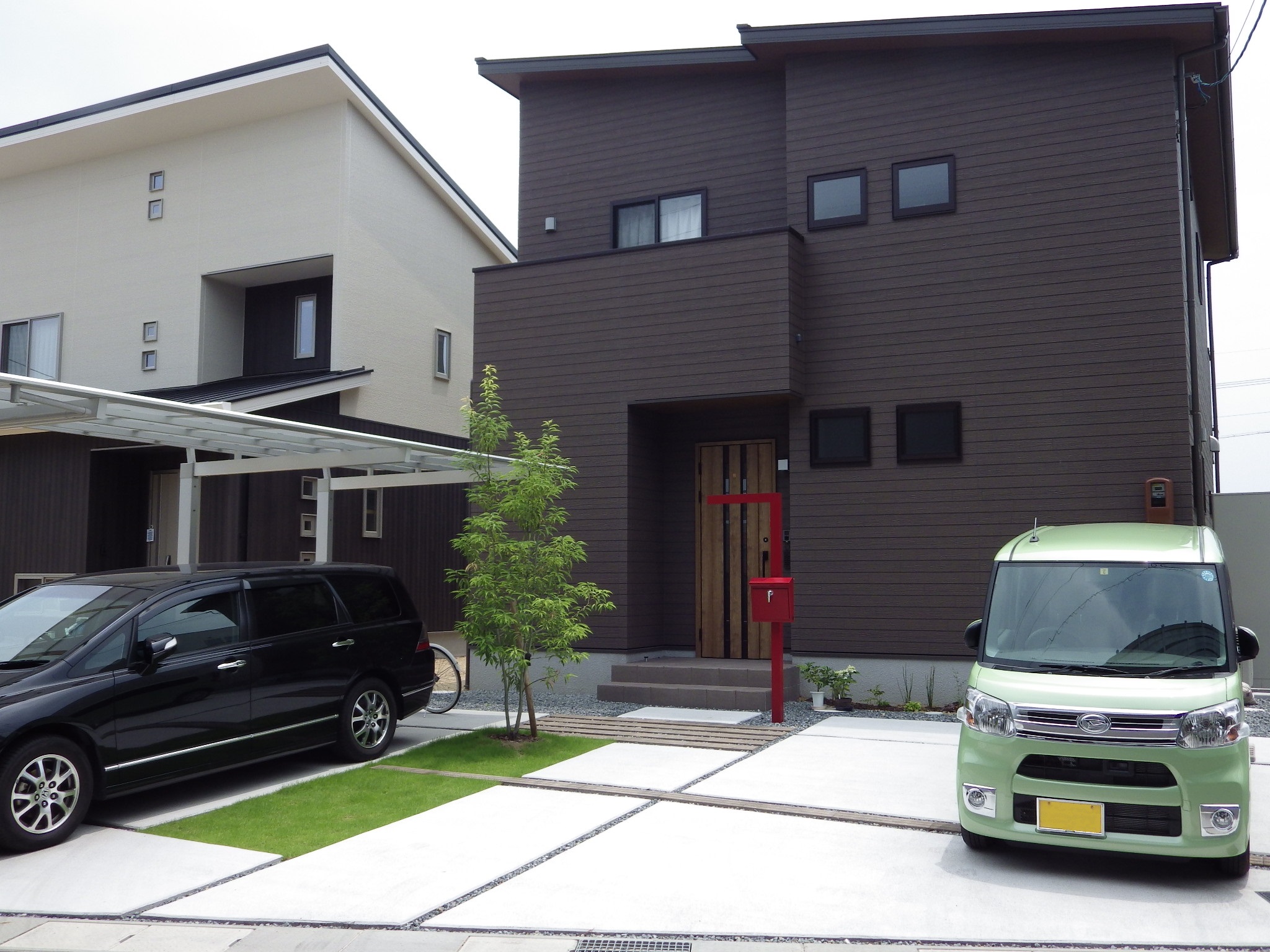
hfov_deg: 54.0
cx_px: 635
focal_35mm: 34
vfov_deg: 41.8
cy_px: 476
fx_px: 1247
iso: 100
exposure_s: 1/1000
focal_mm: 6.2
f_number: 3.4
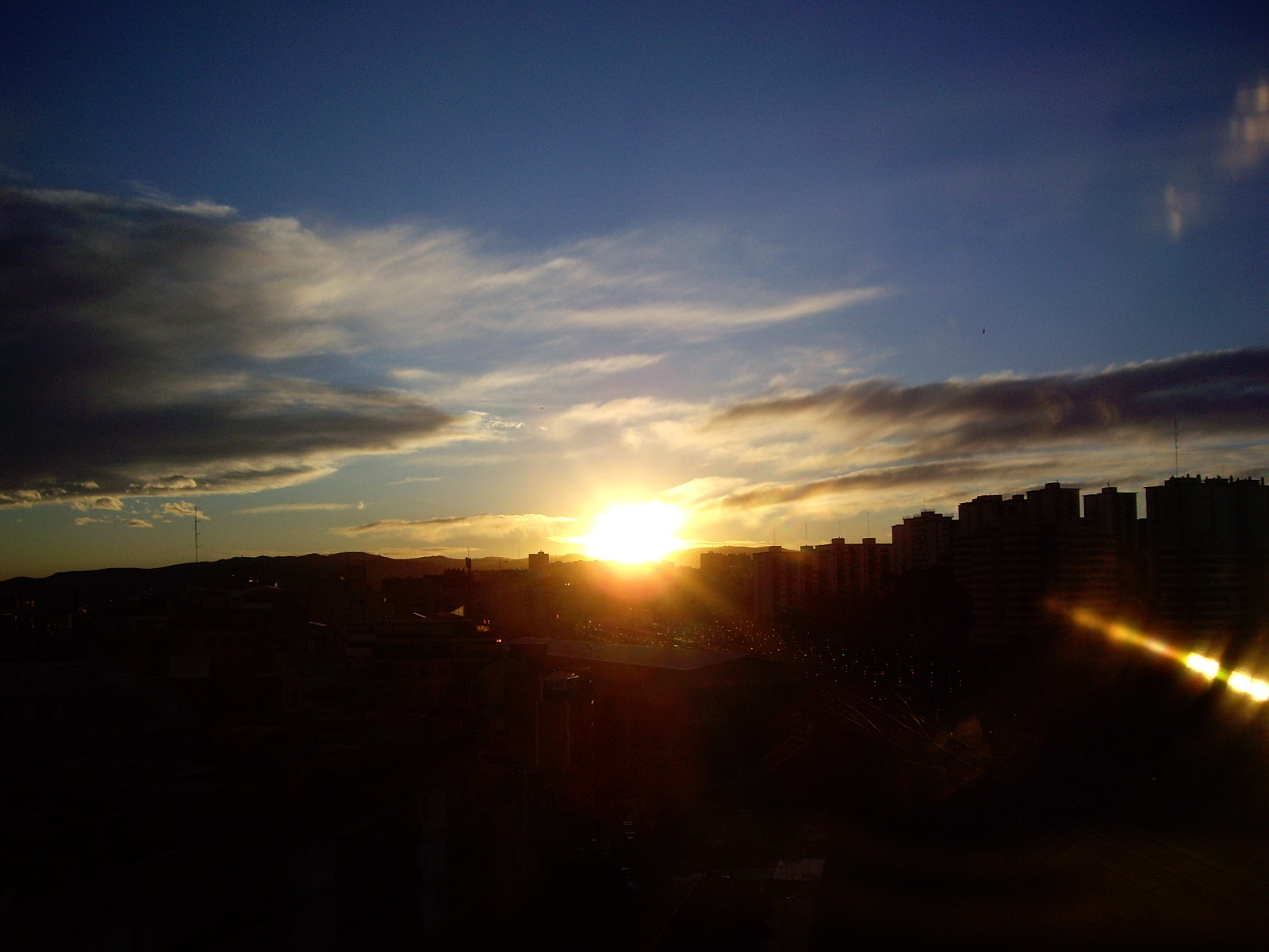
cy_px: 476
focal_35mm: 38
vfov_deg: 37.7
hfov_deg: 49.0
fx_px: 1393
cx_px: 634
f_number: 4.3
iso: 64
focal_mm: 6.2
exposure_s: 1/640
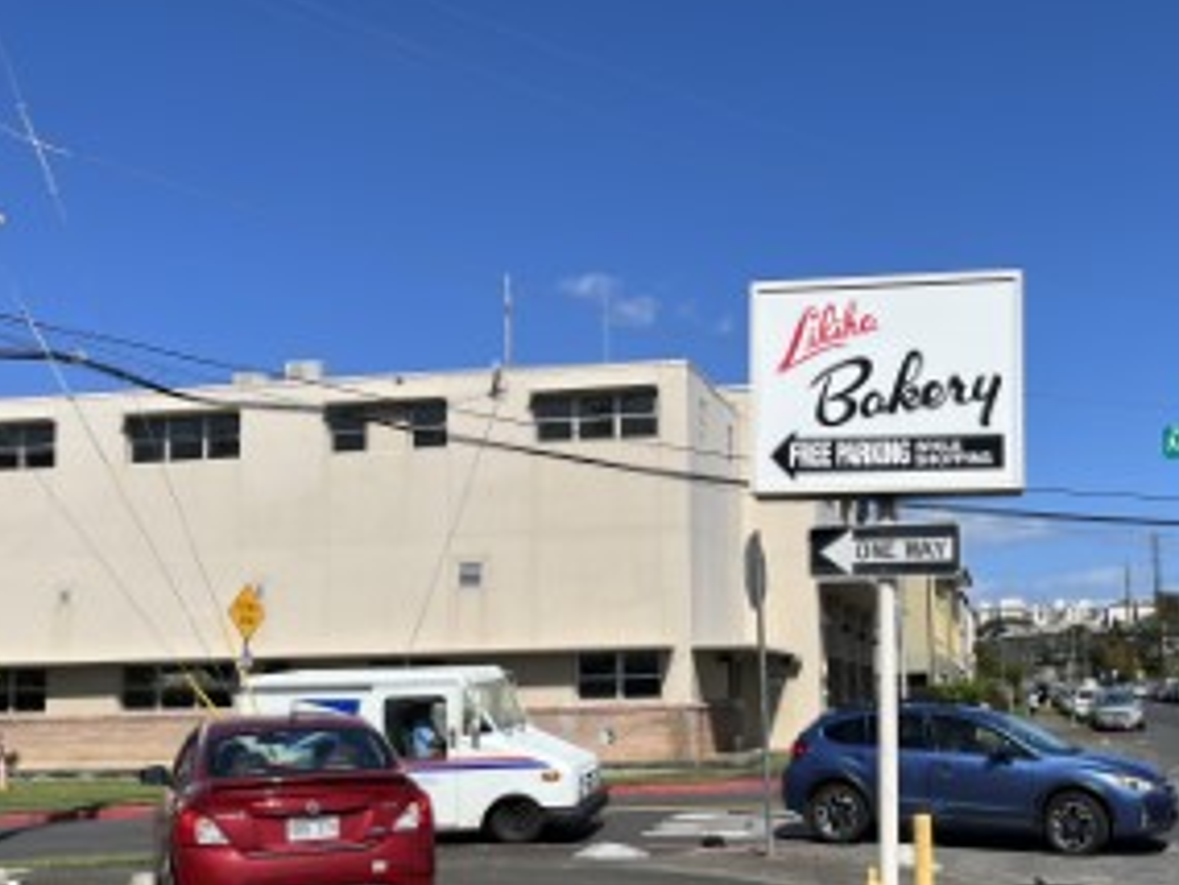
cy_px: 533
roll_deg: +1.2
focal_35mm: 41
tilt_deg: +6.3
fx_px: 1397
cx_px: 765
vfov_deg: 35.0
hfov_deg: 45.2
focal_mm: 5.1
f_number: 1.6
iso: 50
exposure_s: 1/6173
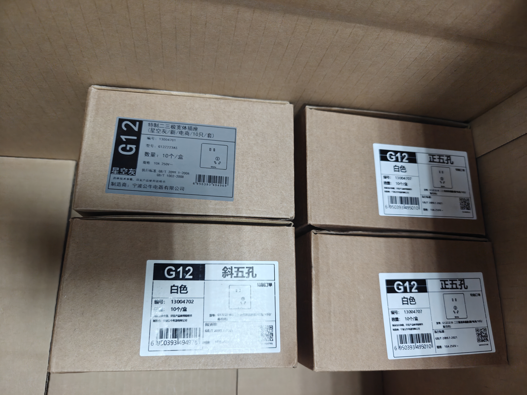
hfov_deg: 73.9
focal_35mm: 23
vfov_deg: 58.9
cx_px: 264
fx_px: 350
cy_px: 198
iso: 800
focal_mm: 6.06
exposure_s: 1/100
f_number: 1.6
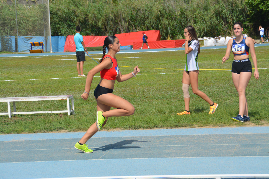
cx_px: 134
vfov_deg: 9.1
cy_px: 90
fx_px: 1121
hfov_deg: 13.7
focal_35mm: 150
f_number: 6.3
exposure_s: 1/1600
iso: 400
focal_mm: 100
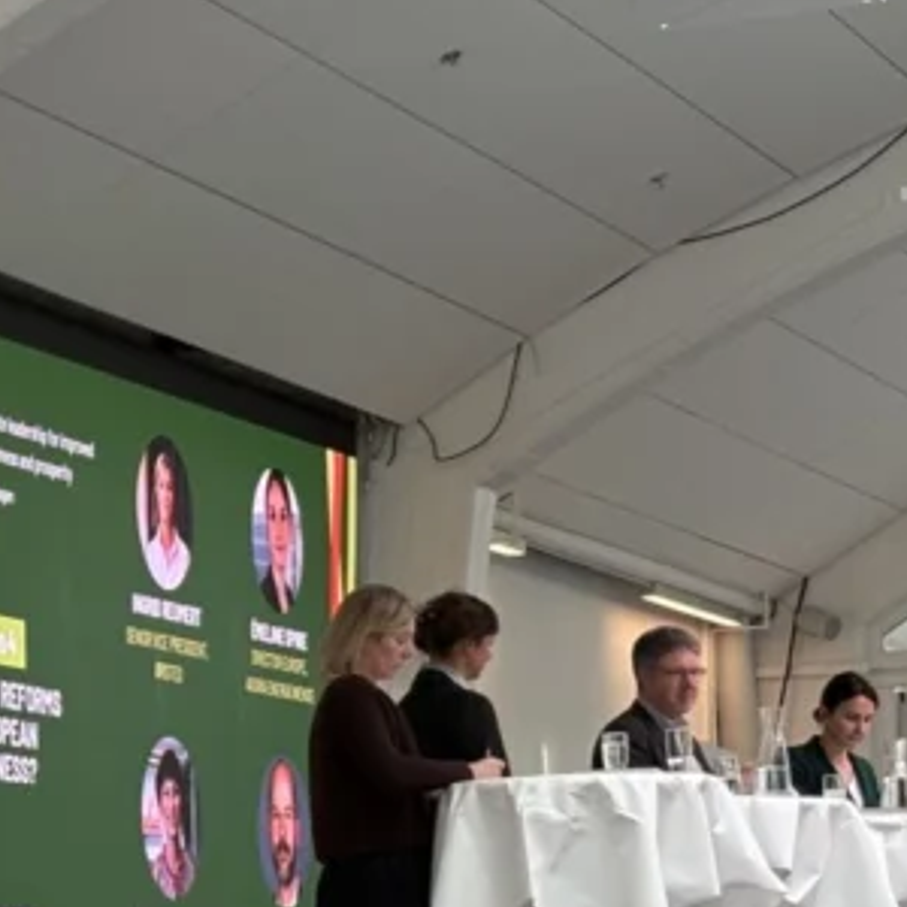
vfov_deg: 11.1
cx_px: -441
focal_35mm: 157
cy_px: 747
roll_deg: +0.5
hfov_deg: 10.7
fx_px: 4654
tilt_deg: +3.8
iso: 50
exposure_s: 1/80
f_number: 1.6
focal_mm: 5.96
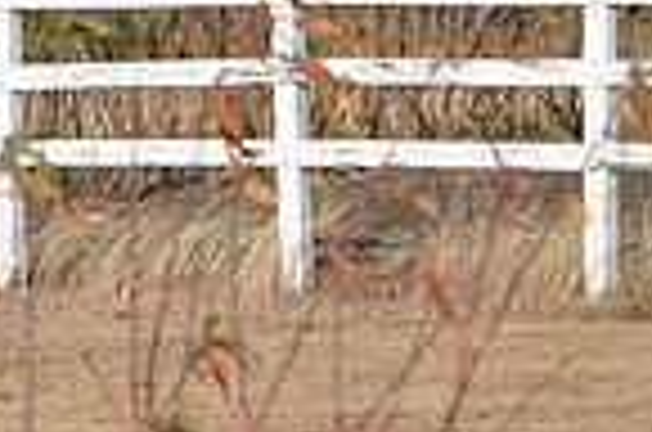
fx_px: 7138
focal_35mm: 395
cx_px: -94
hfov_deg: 5.2
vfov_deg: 3.4
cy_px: -407
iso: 200
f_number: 7.1
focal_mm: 66
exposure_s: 1/200
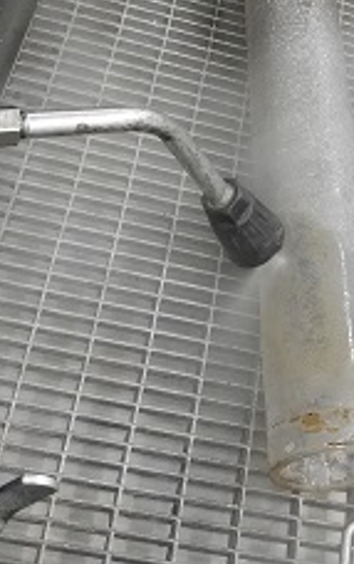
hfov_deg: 19.4
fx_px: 1001
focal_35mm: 65
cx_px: 368
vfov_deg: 29.7
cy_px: 17
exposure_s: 1/30
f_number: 2
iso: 137
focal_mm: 2.96
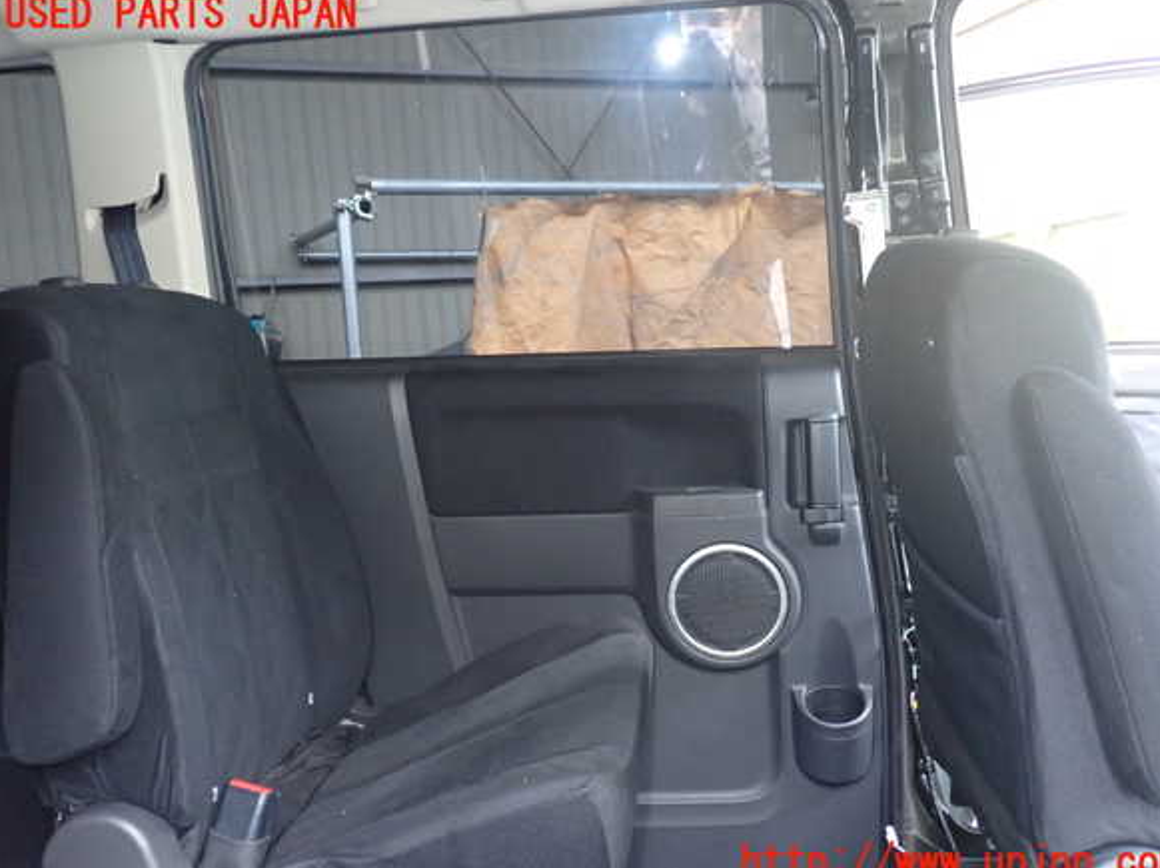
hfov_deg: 58.4
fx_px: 1038
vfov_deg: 45.4
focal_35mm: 31
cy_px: 439
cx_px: 593
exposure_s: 1/30
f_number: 2.3
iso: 400
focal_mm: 5.4
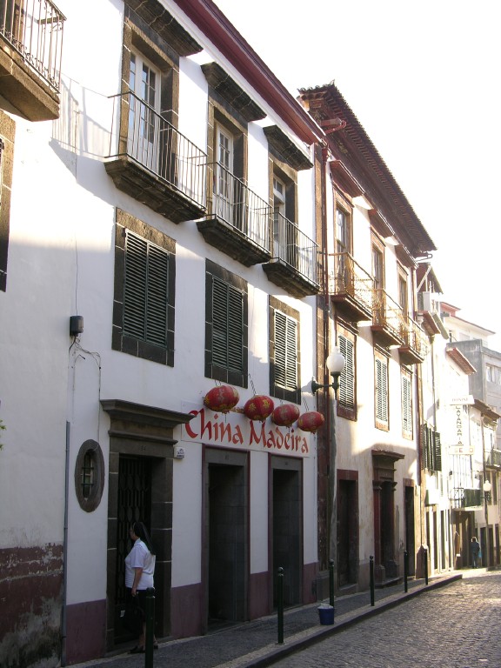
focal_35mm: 46
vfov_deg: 41.2
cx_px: 250
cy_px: 334
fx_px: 888
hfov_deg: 31.5
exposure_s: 1/70.8
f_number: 3.7
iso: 50
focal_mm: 11.6
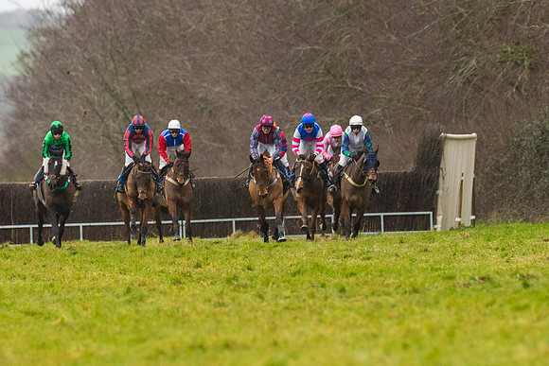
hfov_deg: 3.7
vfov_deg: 2.5
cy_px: 178
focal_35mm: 559
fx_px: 8522
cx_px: 272
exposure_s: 1/1250
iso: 2000
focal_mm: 270
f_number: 4
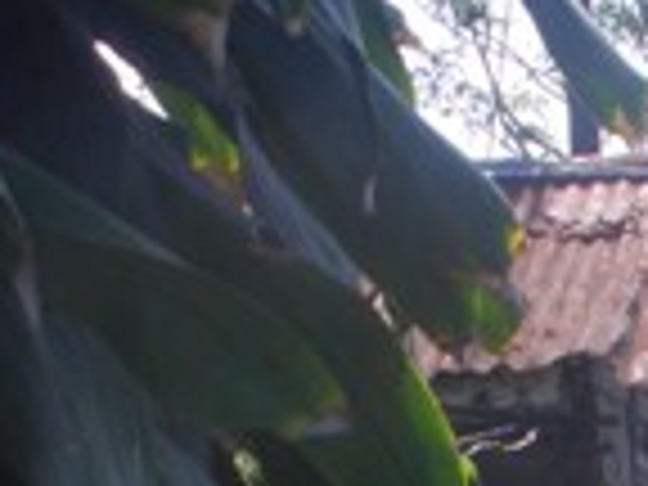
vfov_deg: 9.0
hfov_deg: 12.1
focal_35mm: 160
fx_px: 2995
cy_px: 788
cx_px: 738
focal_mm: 6.3
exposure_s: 1/160
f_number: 5.6
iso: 64
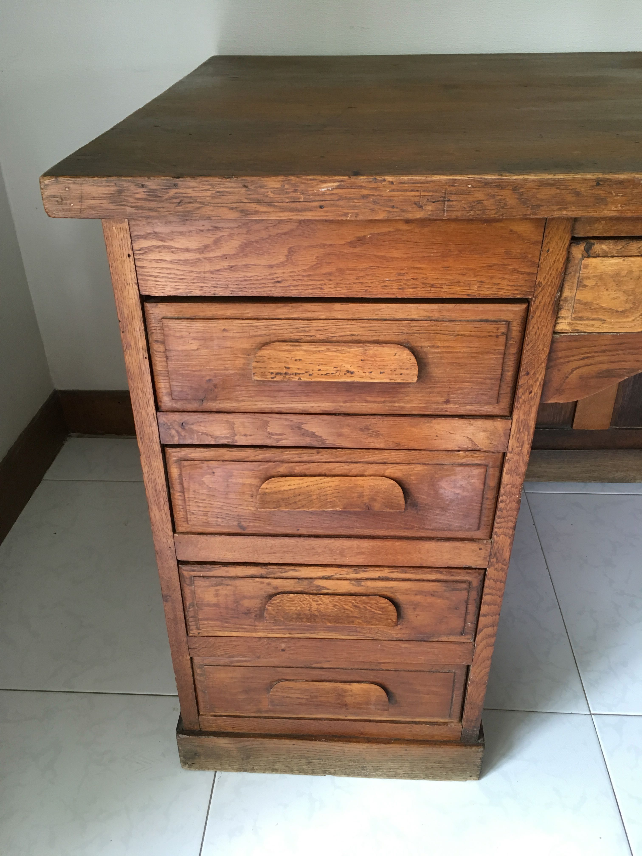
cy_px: 428
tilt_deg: -34.5
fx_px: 717
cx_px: 321
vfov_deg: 61.7
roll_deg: +1.8
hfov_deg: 48.2
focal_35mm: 29
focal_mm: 4.15
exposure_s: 1/33
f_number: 2.2
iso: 125
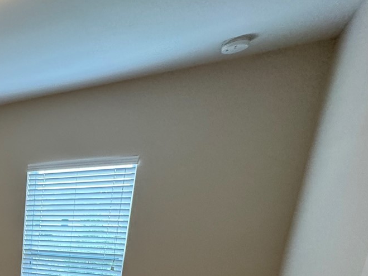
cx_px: -68
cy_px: 316
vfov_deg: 34.9
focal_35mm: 34
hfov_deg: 39.7
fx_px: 361
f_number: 2.2
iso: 250
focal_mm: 2.22
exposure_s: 1/120
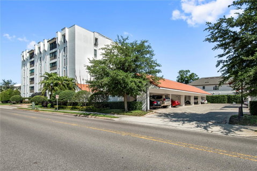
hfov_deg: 93.2
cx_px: 128
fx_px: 121
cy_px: 86
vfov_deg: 70.5
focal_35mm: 17
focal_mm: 17
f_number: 8
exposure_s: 1/250
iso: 160
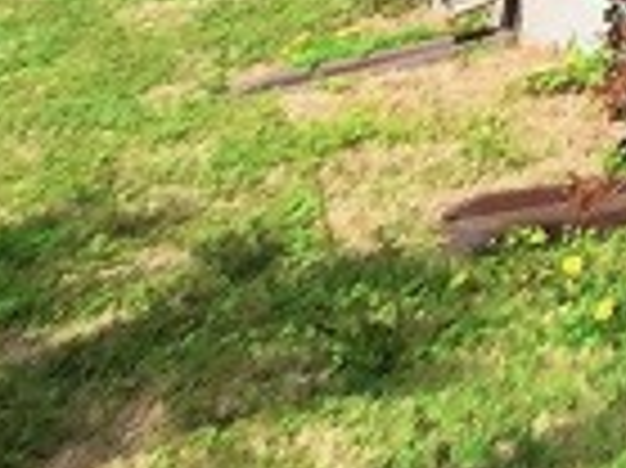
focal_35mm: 206
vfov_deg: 6.4
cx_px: 1914
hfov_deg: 8.1
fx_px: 3722
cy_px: -1066
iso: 25
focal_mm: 4
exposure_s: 1/2315
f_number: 1.8
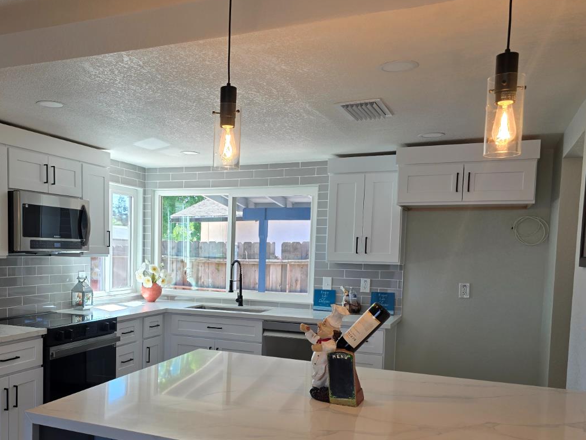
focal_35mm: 33
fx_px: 559
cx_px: 213
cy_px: 289
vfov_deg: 42.4
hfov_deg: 54.6
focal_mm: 6.3
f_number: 1.7
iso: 40
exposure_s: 1/120
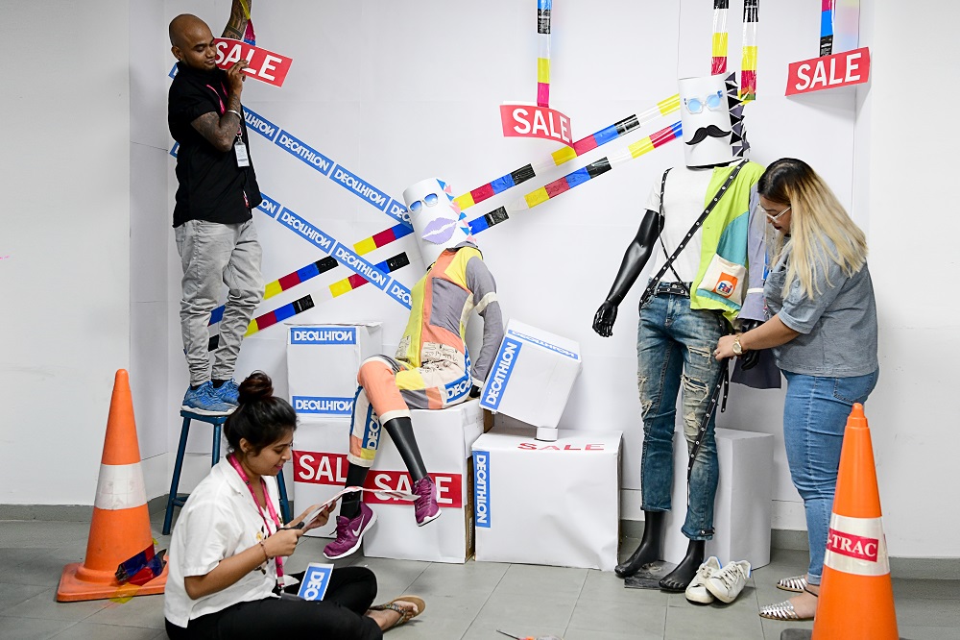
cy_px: 320
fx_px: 933
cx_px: 480
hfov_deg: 54.5
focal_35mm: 35
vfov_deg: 37.8
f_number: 4
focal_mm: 35
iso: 2000
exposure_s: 1/200
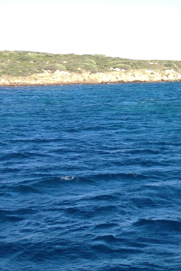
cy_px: 54
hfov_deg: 16.2
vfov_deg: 25.2
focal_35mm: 79
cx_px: 250
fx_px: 596
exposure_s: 1/673
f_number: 2.4
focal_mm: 4.28
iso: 64
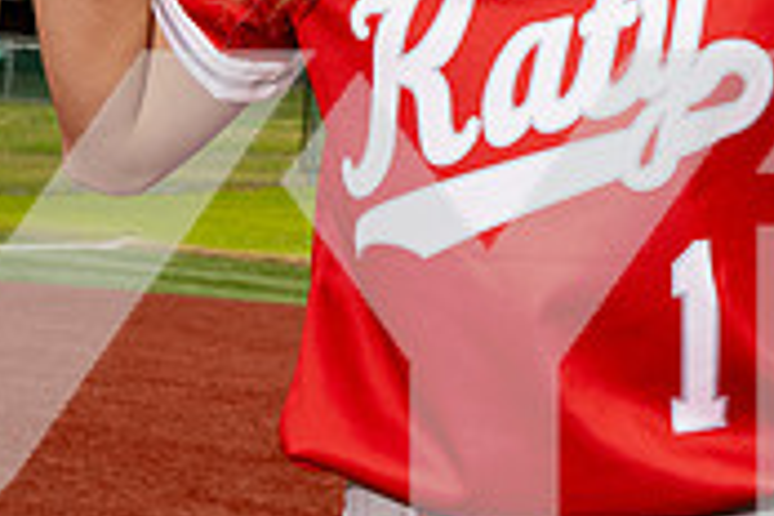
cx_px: 685
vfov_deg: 11.3
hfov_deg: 17.3
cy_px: -251
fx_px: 2515
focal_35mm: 117
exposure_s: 1/250
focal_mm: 35
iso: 125
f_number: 8
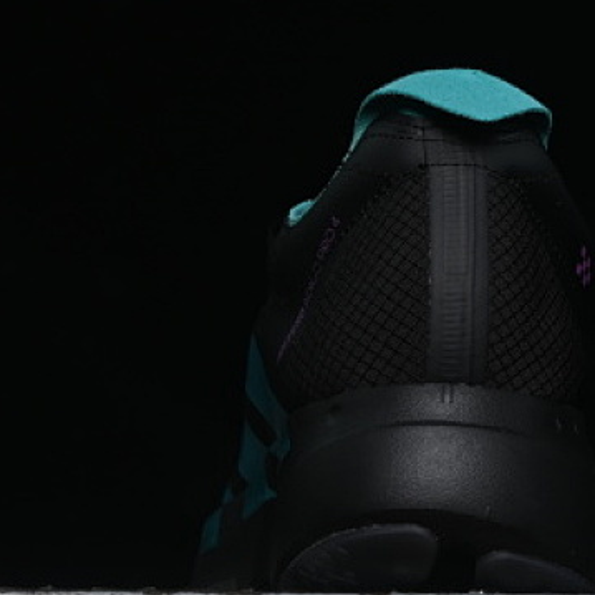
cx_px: 641
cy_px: 225
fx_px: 3734
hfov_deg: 9.0
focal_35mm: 192
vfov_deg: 9.1
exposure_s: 1/60
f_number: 6.3
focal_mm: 50
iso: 160
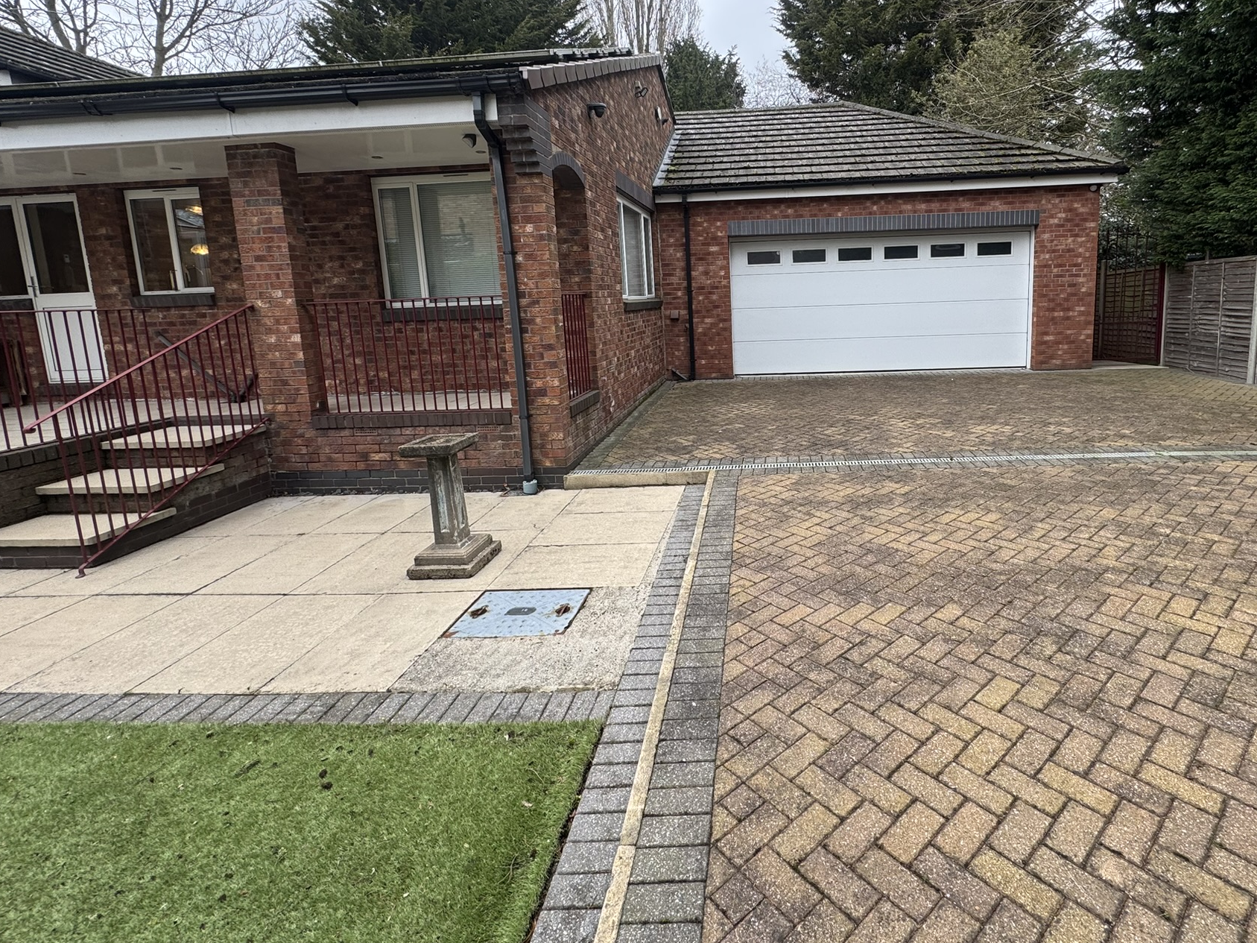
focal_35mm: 17
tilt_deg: -7.5
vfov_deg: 73.9
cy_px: 379
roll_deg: +2.5
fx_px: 617
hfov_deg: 90.1
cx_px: 741
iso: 40
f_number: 2.2
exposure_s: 1/150
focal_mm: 2.22
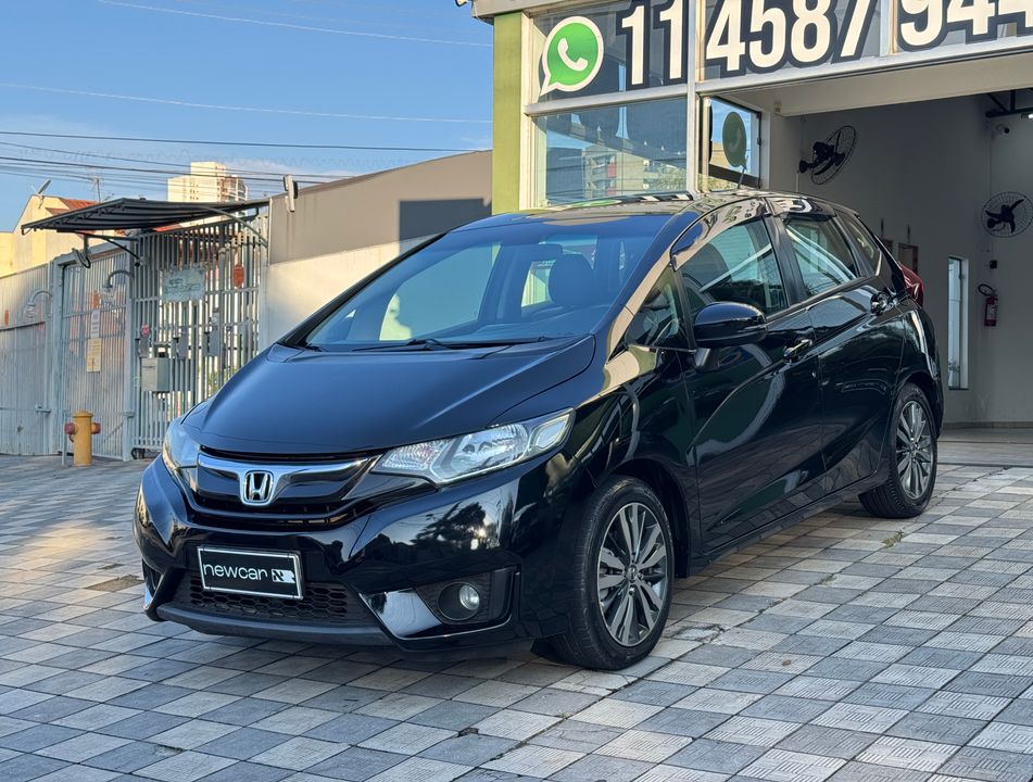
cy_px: 391
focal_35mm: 48
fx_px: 1437
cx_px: 516
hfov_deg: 39.5
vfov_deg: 30.4
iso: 64
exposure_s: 1/593
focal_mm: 6.76
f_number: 1.78
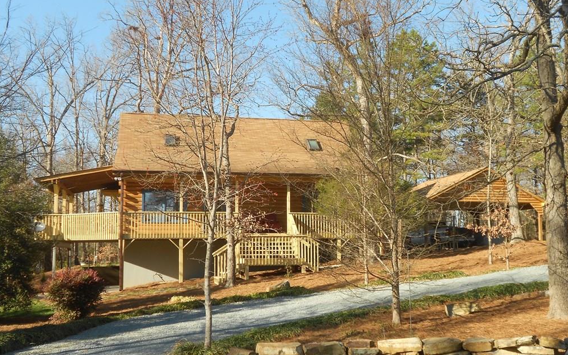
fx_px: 619
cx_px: 287
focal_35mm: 40
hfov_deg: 49.3
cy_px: 202
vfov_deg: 32.0
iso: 80
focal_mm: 6.7
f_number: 3.9
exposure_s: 1/320
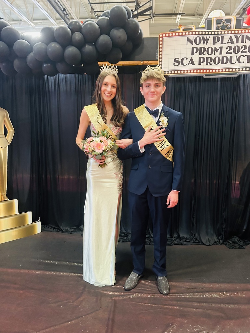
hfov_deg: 53.1
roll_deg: -0.3
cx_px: 125
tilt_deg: -11.9
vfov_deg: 67.3
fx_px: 250
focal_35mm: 26
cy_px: 166
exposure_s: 1/40
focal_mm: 5.7
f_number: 1.5
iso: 500
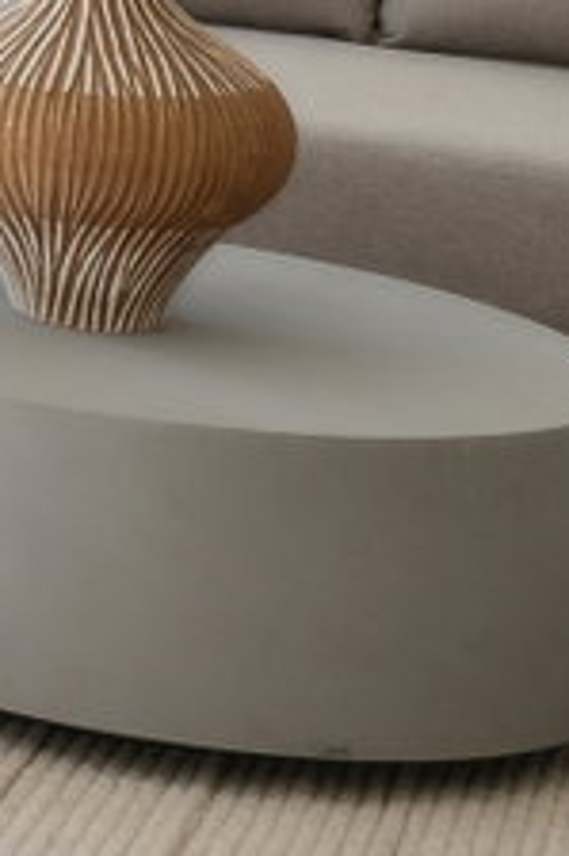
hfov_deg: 7.1
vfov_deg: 12.9
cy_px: -652
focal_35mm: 145
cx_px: -1699
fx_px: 3438
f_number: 8
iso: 200
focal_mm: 13.5
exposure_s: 1/100
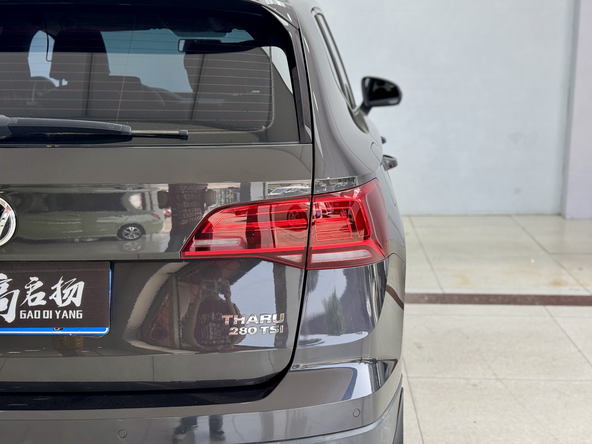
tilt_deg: -12.3
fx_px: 821
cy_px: 222
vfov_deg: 30.3
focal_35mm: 48
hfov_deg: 39.7
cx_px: 296
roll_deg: +0.9
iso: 64
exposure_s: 1/488
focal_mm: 6.76
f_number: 1.78
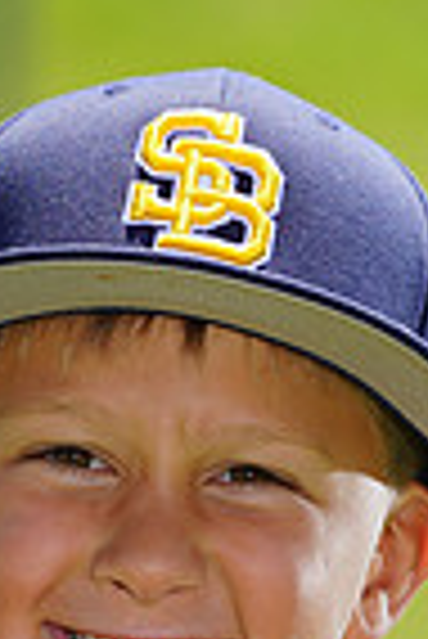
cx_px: 11
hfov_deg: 1.3
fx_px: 18358
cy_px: 1040
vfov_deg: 2.0
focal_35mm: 1032
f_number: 7.1
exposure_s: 1/250
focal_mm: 253
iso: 100
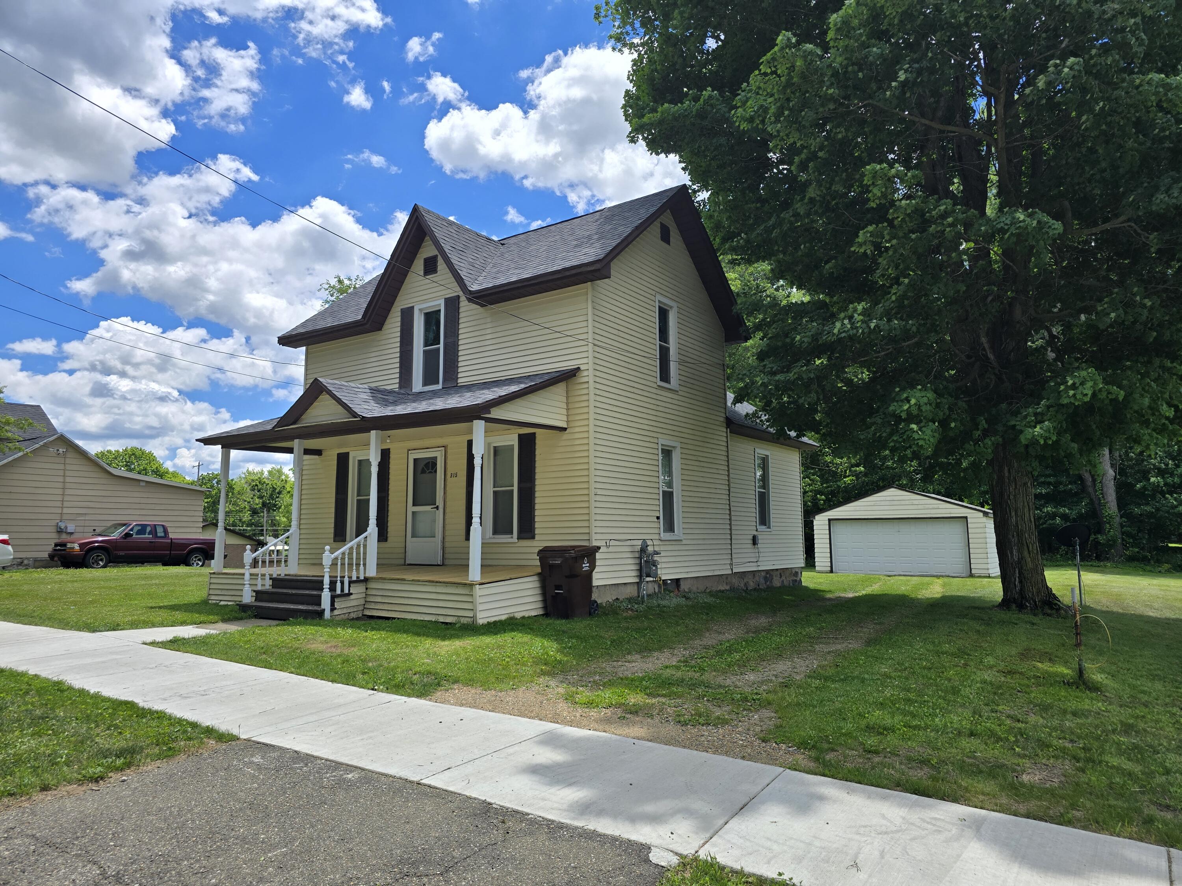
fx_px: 785
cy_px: 443
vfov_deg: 58.9
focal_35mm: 23
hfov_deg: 73.9
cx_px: 591
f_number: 1.7
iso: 12
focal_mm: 6.3
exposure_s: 1/970
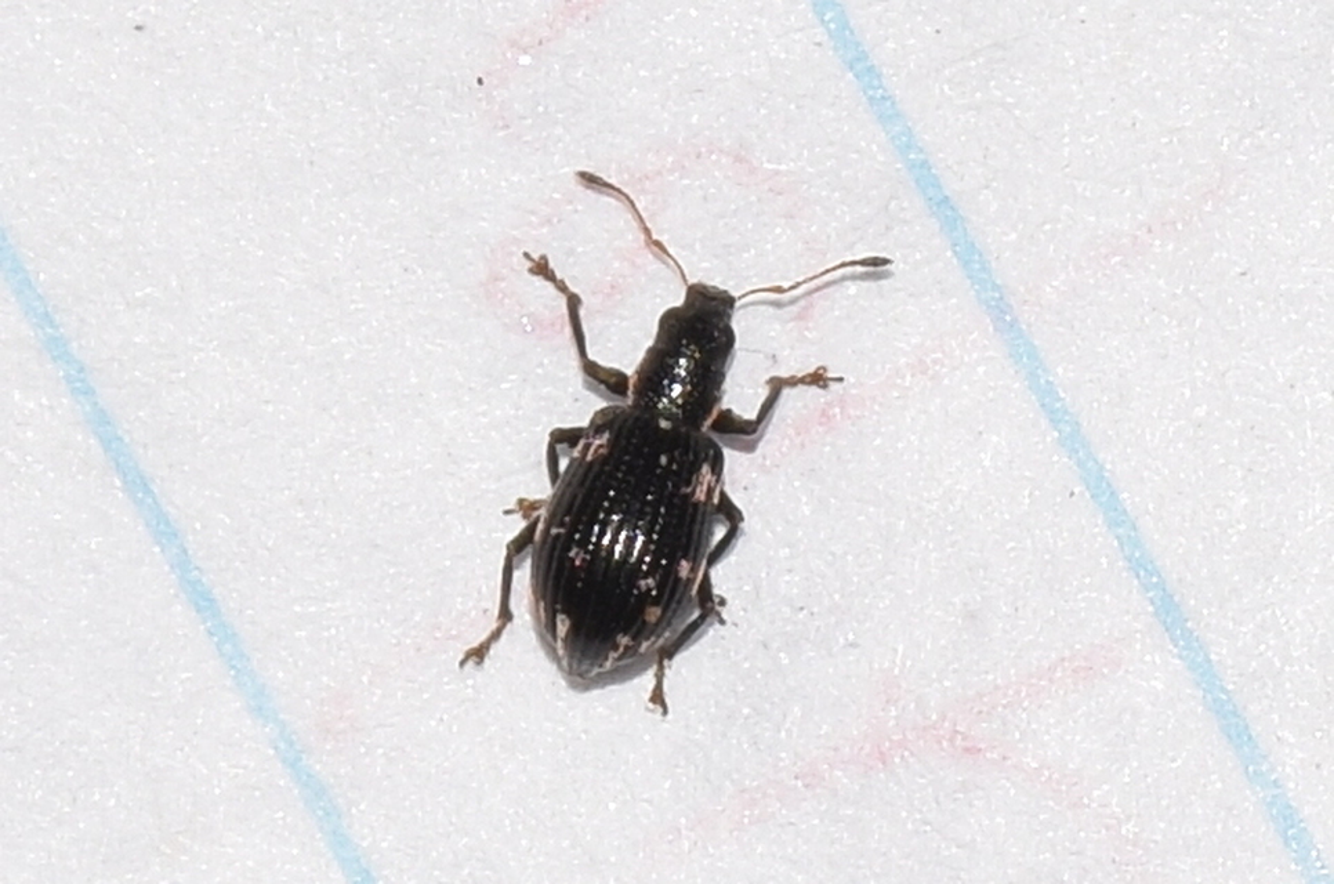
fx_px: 7766
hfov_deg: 9.8
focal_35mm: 210
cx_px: 667
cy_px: 442
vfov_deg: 6.5
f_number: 11
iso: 100
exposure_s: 1/160
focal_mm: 140
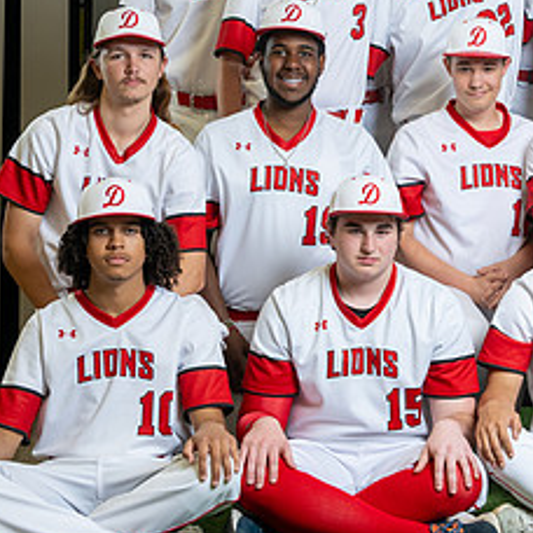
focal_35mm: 97
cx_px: 622
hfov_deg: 17.2
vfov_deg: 17.9
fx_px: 1690
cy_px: 164
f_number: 6.3
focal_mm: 34
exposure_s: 1/100
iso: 320
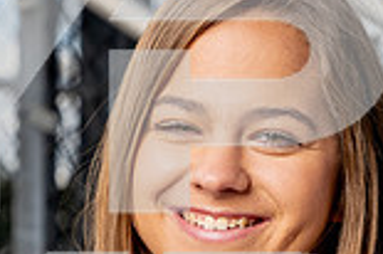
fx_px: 2784
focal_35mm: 262
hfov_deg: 7.9
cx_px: 69
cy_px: 383
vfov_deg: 5.2
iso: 100
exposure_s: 1/800
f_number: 5
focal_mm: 70
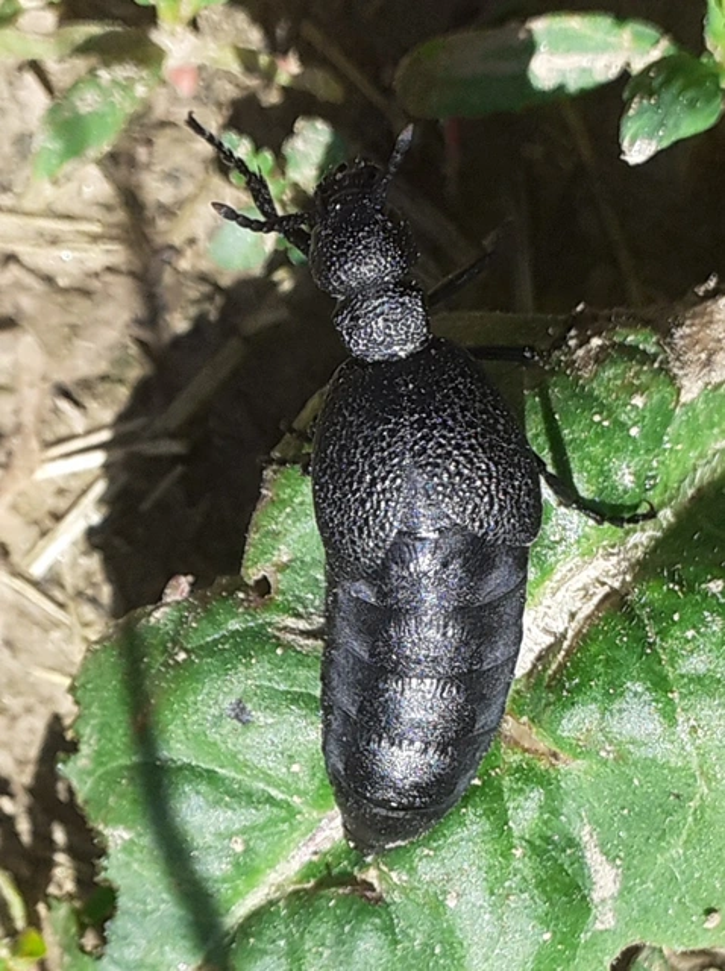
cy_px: 486
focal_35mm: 27
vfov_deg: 65.4
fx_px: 756
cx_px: 362
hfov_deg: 51.2
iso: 40
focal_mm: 3.6
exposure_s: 1/1250
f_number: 1.9
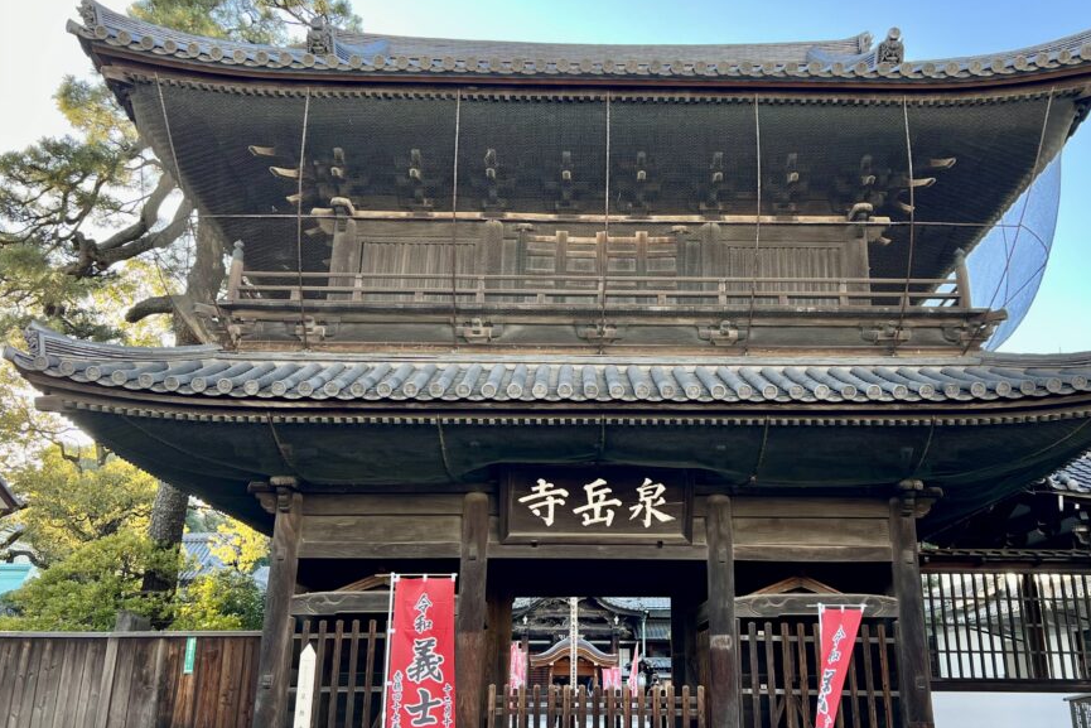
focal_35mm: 32
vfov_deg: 41.1
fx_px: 970
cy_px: 387
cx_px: 597
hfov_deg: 58.6
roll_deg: +0.8
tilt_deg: +17.5
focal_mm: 5.7
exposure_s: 1/173
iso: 50
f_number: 1.5
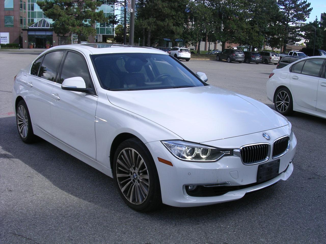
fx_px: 358
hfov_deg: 49.0
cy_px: 122
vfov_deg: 37.7
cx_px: 163
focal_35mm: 38
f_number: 5.6
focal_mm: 5.8
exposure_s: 1/188
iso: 100
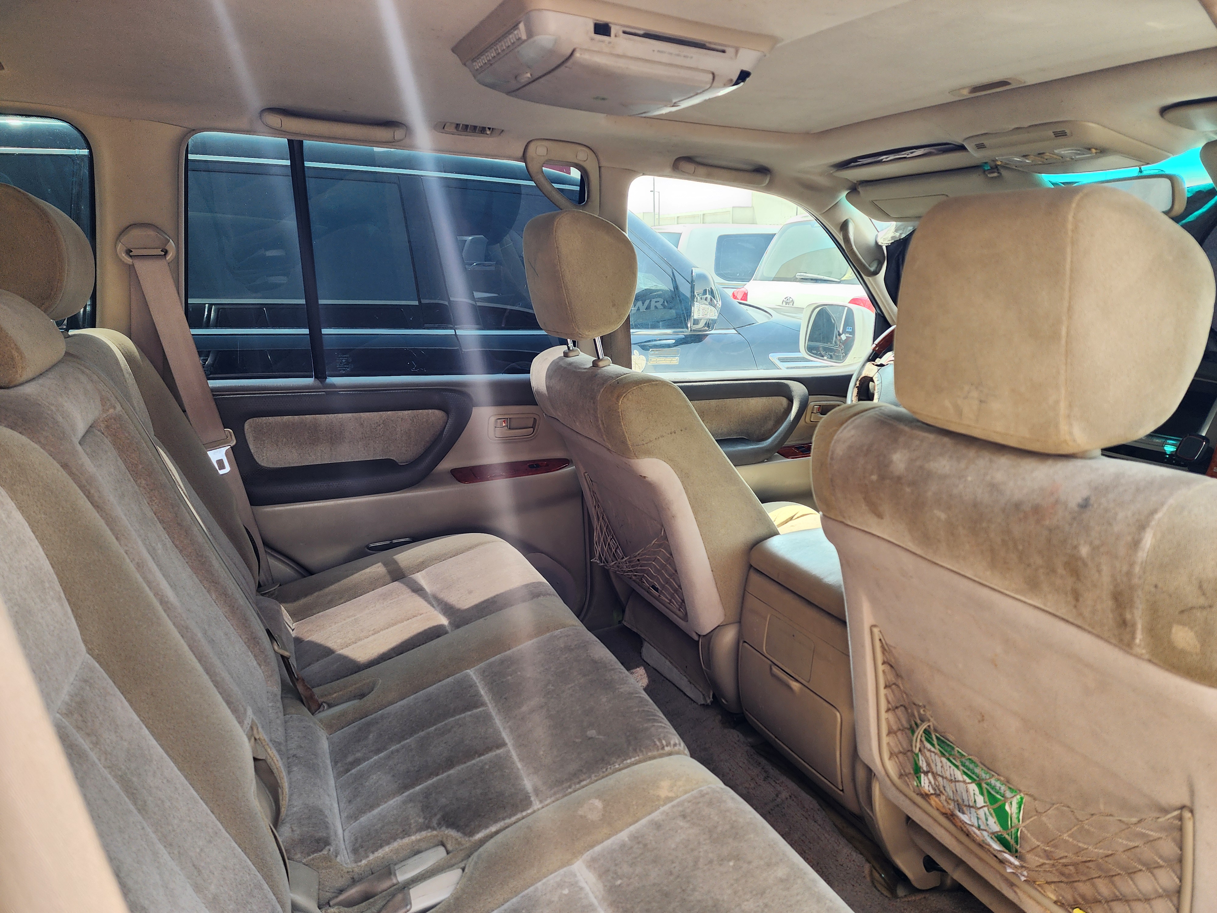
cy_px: 456
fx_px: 809
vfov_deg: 58.9
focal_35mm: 23
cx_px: 608
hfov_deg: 73.9
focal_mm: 6.4
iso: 80
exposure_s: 1/180
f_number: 1.8
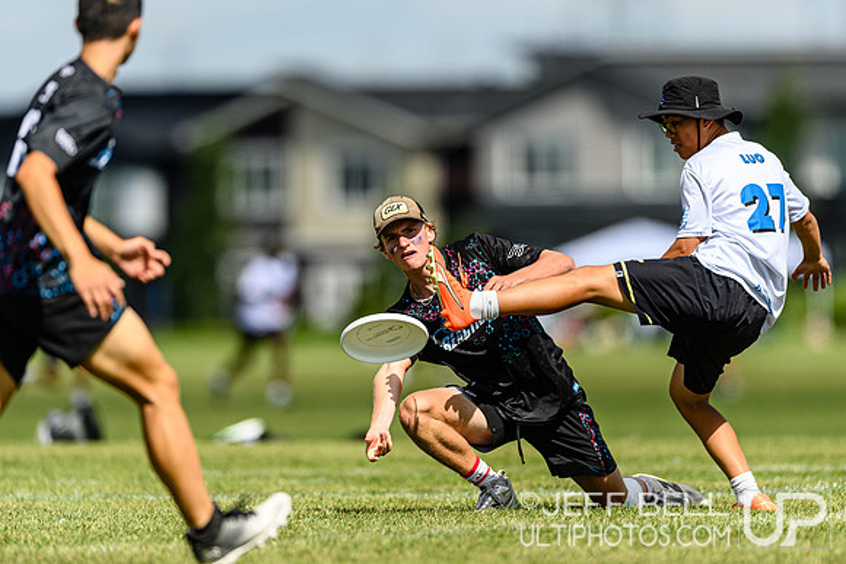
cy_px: 226
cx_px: 480
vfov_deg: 2.6
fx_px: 12563
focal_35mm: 534
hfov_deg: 3.9
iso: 100
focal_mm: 400
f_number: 3.2
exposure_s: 1/2500
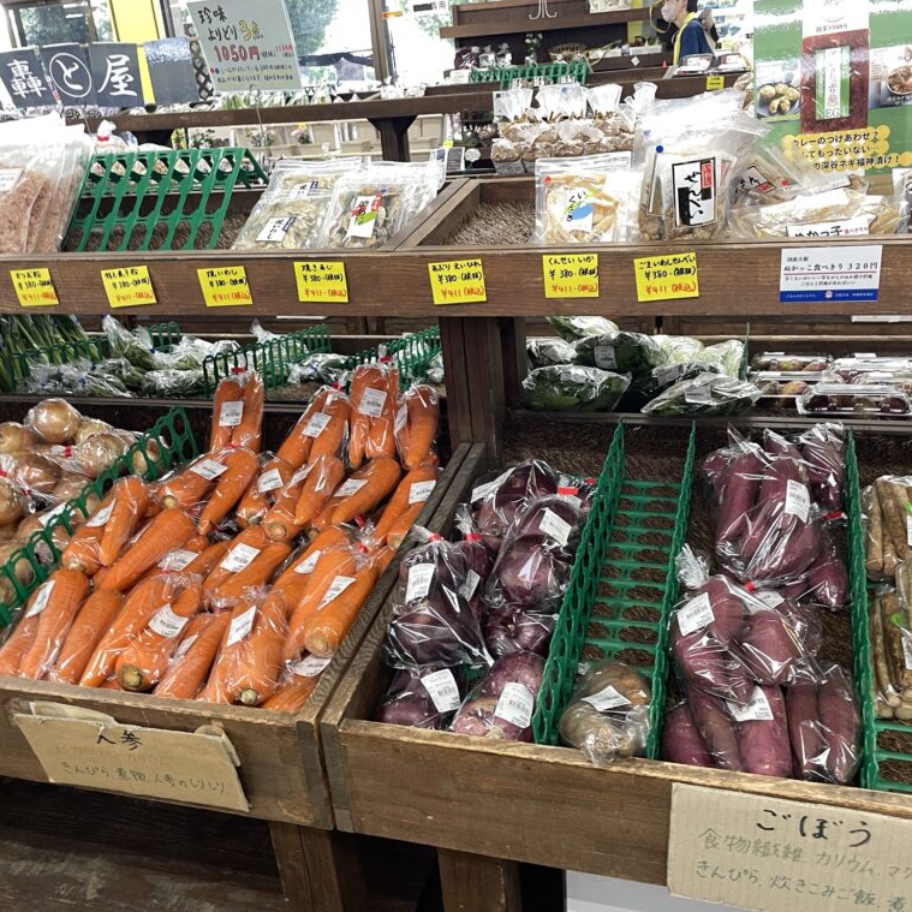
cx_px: 458
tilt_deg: -21.4
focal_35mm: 31
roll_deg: +5.9
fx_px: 924
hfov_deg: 52.5
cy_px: 459
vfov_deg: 52.5
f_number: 1.6
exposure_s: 1/50
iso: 80
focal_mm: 4.2
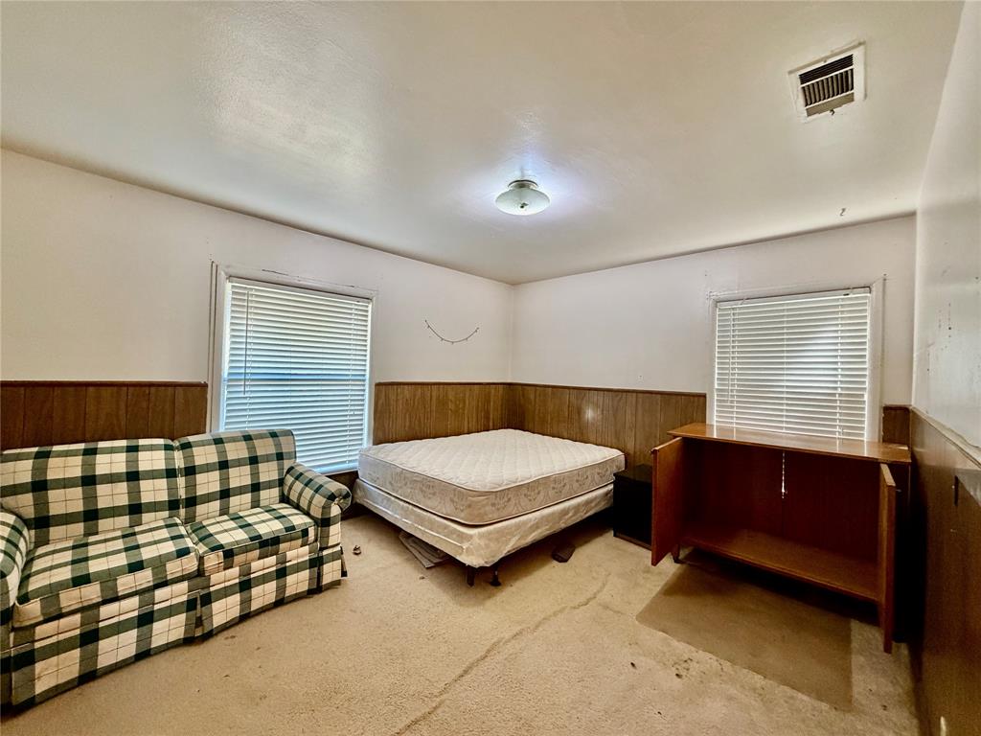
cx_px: 490
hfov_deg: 102.1
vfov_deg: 85.7
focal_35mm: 14
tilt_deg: +0.6
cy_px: 368
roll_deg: -1.7
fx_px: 397
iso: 320
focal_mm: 2.22
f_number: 2.2
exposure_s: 1/60
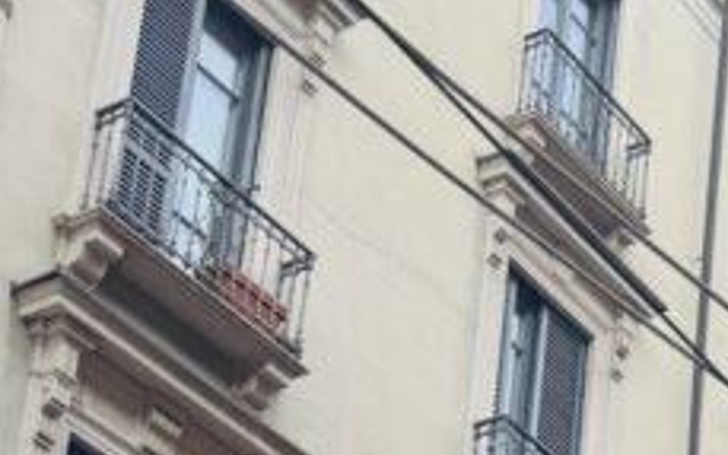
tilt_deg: +16.8
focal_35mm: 114
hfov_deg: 16.5
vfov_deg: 9.8
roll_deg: -1.6
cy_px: 1168
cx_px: 1119
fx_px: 2261
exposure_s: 1/1042
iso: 80
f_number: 1.78
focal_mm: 6.76
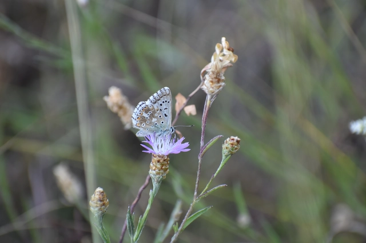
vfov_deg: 3.1
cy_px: 122
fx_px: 4572
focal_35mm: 450
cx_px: 183
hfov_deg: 4.6
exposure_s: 1/500
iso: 720
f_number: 6.3
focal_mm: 300
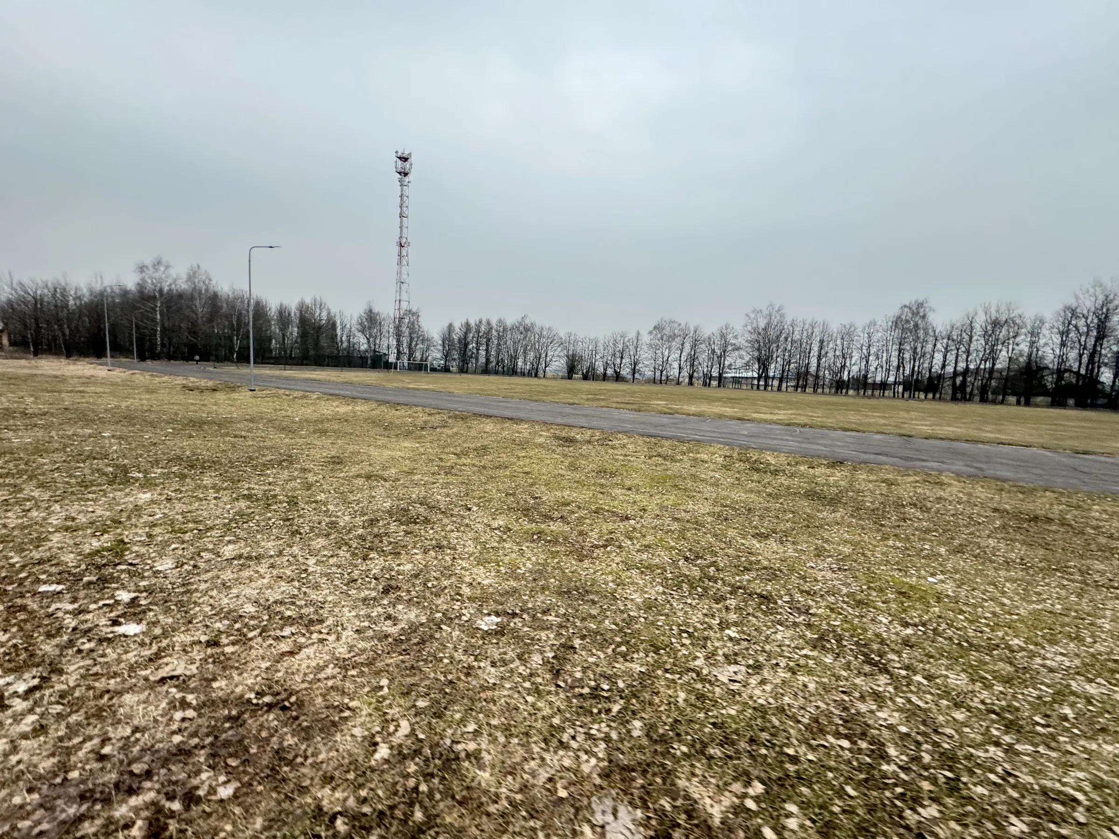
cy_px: 420
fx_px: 453
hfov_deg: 102.1
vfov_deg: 85.7
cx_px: 560
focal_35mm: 14
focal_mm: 2.22
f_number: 2.2
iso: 250
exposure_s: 1/99
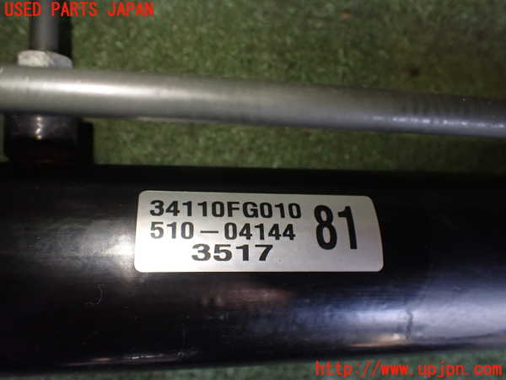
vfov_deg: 46.8
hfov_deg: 60.0
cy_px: 190
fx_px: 439
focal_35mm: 30
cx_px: 253
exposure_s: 1/125
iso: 320
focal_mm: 5.4
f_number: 2.3
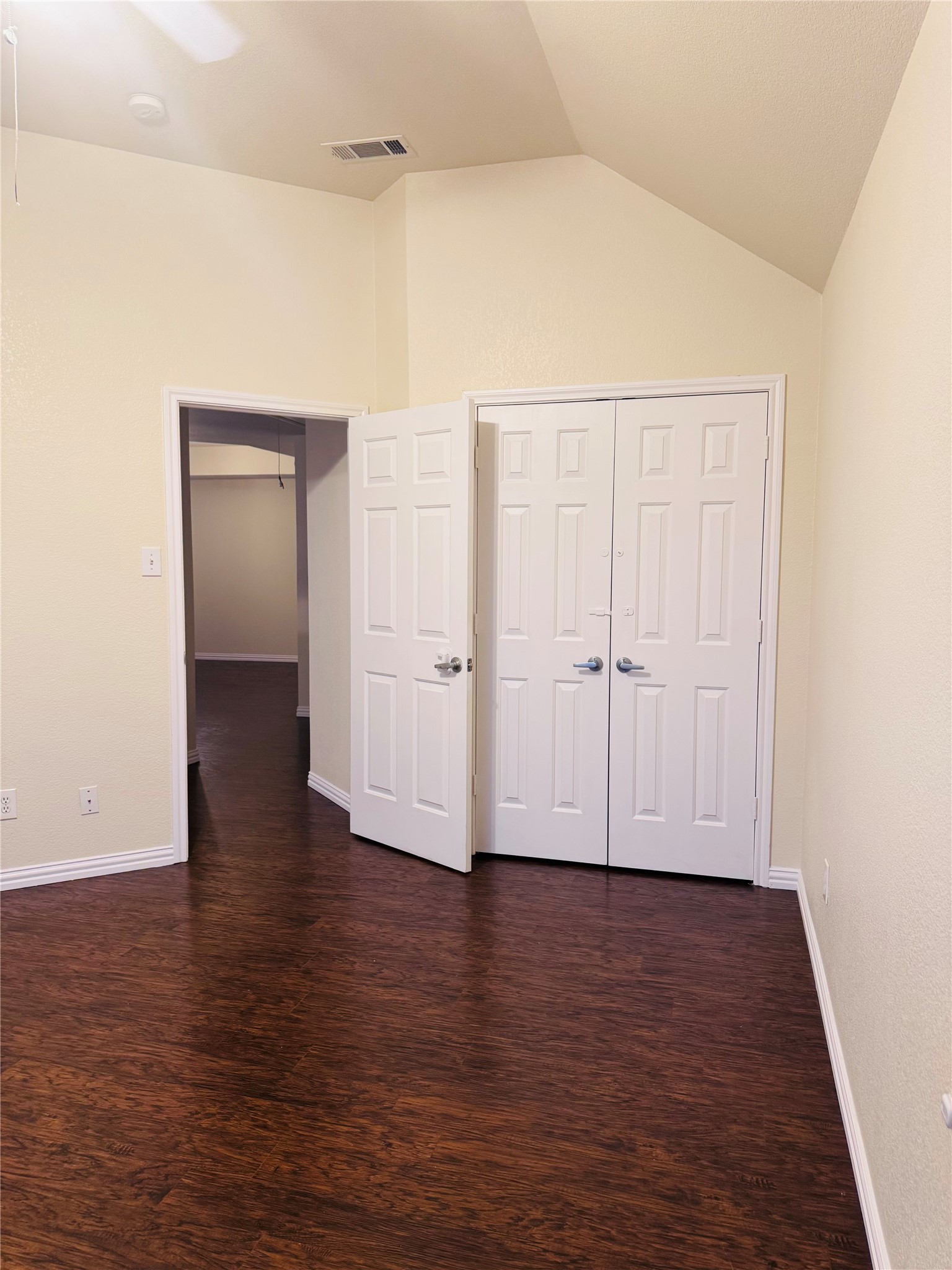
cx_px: 476
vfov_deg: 71.6
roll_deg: +0.6
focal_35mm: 24
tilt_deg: -3.8
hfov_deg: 56.8
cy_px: 635
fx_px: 880
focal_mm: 6.76
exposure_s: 1/60
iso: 200
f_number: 1.78
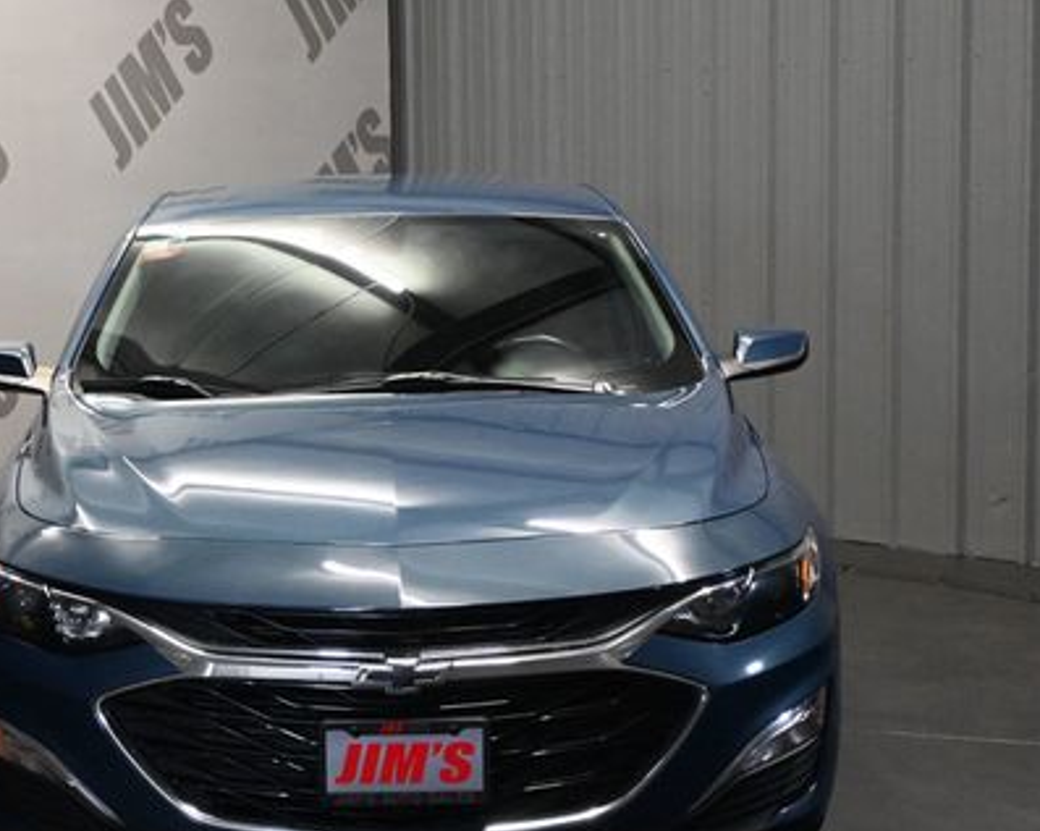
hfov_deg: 27.4
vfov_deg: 22.1
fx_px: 2126
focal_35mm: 69
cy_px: 488
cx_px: 398
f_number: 4.8
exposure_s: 1/60
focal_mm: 30.5
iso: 3600
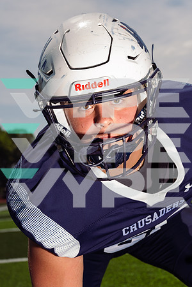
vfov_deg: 30.1
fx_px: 536
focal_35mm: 67
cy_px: 144
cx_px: 96
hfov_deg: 20.3
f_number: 7.1
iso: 50
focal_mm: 67
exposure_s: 1/250
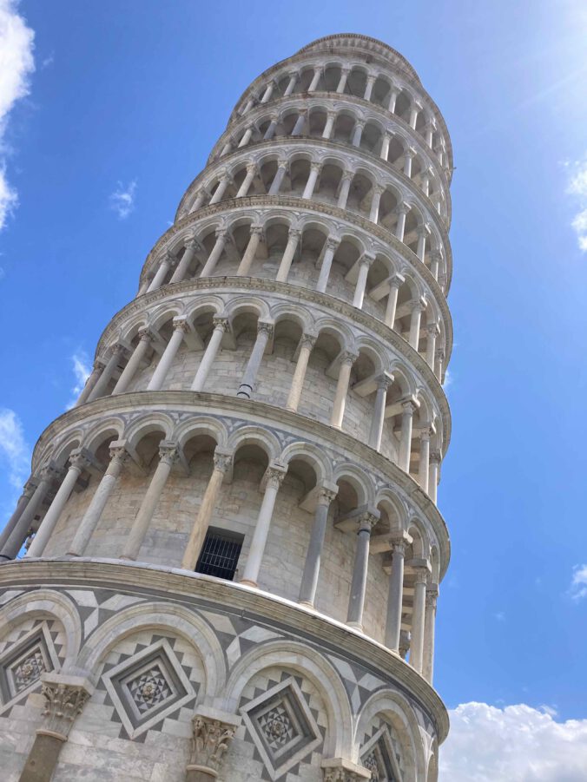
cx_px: 294
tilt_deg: +46.7
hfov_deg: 49.8
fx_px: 633
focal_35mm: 28
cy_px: 391
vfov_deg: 63.4
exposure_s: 1/2703
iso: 20
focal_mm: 3.99
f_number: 1.8
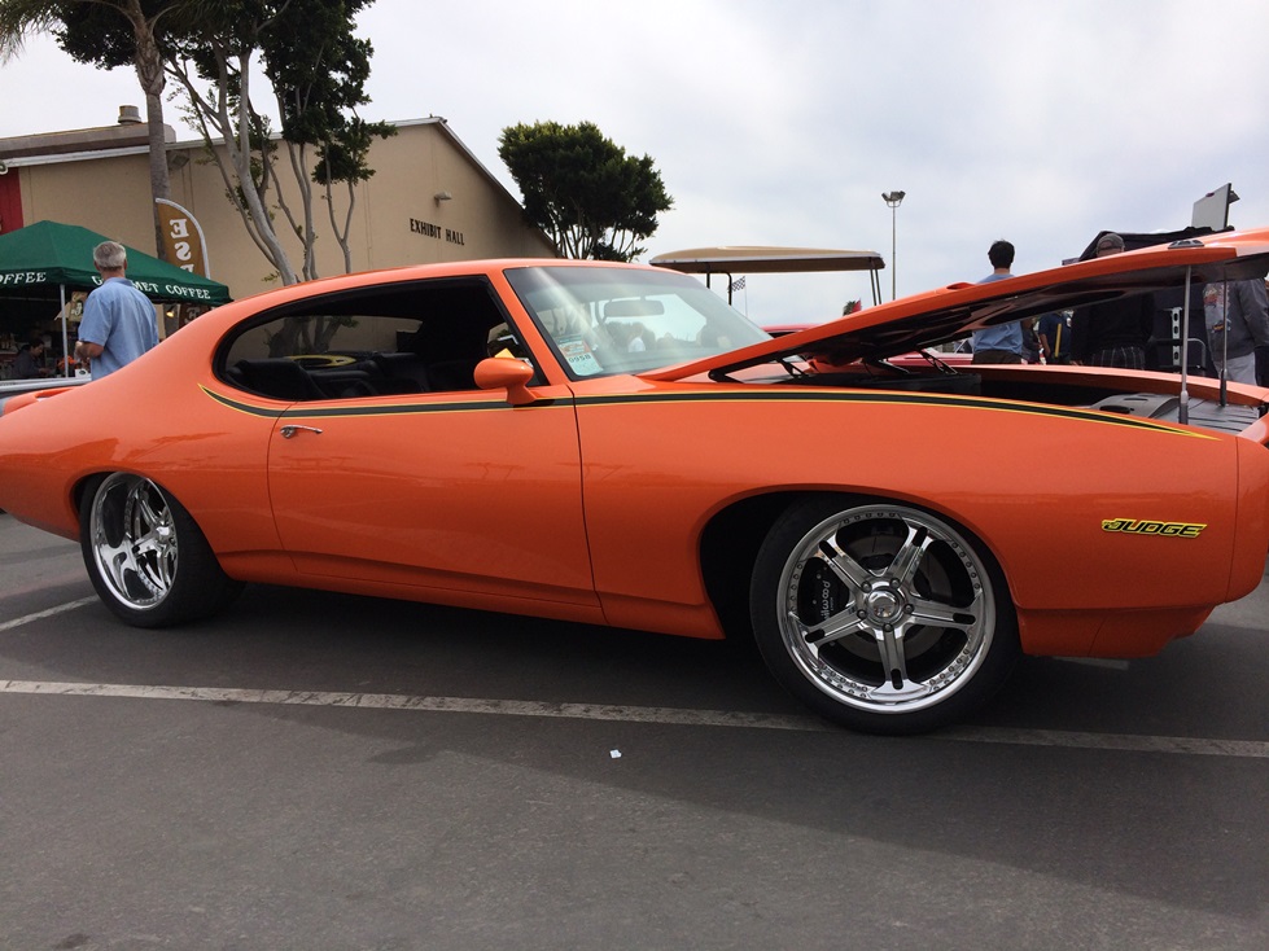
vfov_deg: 46.8
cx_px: 634
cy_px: 476
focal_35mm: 30
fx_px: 1100
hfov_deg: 60.0
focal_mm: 4.12
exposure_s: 1/3165
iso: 40
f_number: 2.2
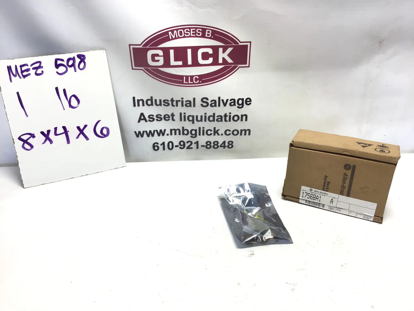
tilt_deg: -29.1
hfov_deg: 58.4
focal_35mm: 31
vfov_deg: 45.4
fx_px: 371
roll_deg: +0.3
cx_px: 207
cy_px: 156
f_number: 2.4
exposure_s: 1/120
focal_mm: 3.3
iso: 25
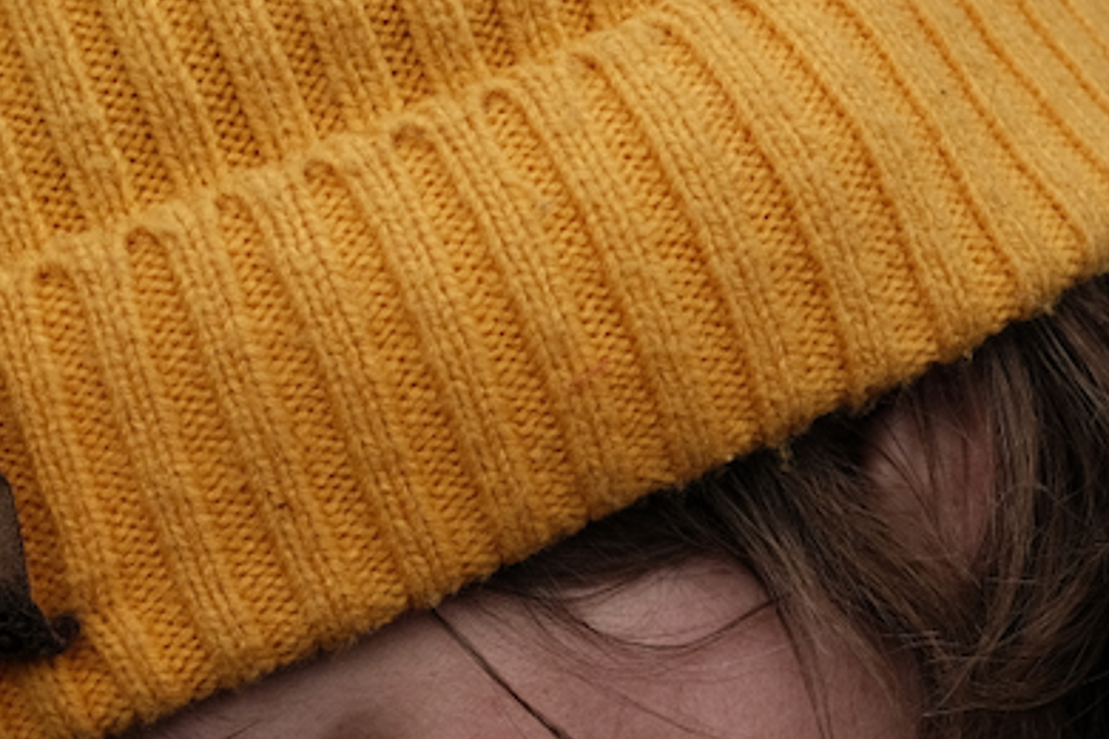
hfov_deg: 17.6
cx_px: 173
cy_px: 722
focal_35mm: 115
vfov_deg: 11.8
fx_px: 3542
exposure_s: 1/850
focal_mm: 23
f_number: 3.6
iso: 160
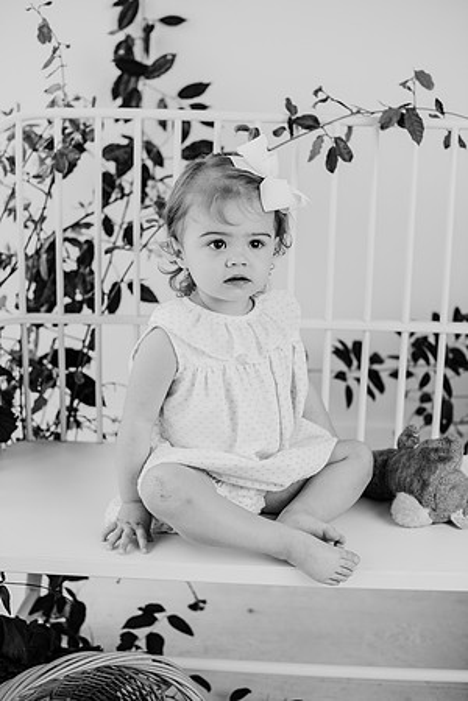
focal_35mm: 50
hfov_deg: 27.0
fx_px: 975
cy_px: 350
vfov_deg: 39.6
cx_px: 234
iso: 125
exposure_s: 1/160
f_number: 2.8
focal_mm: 50
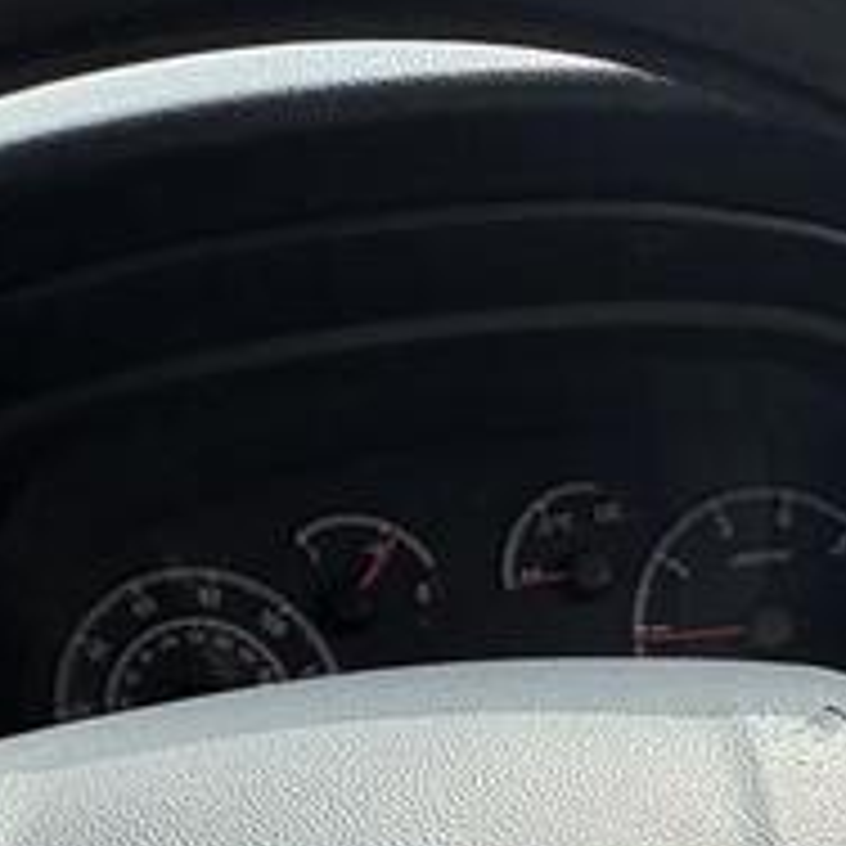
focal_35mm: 59
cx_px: 810
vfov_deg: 24.8
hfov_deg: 27.7
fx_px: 1631
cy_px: 1130
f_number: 2.2
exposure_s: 1/217
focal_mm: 2.22
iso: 64
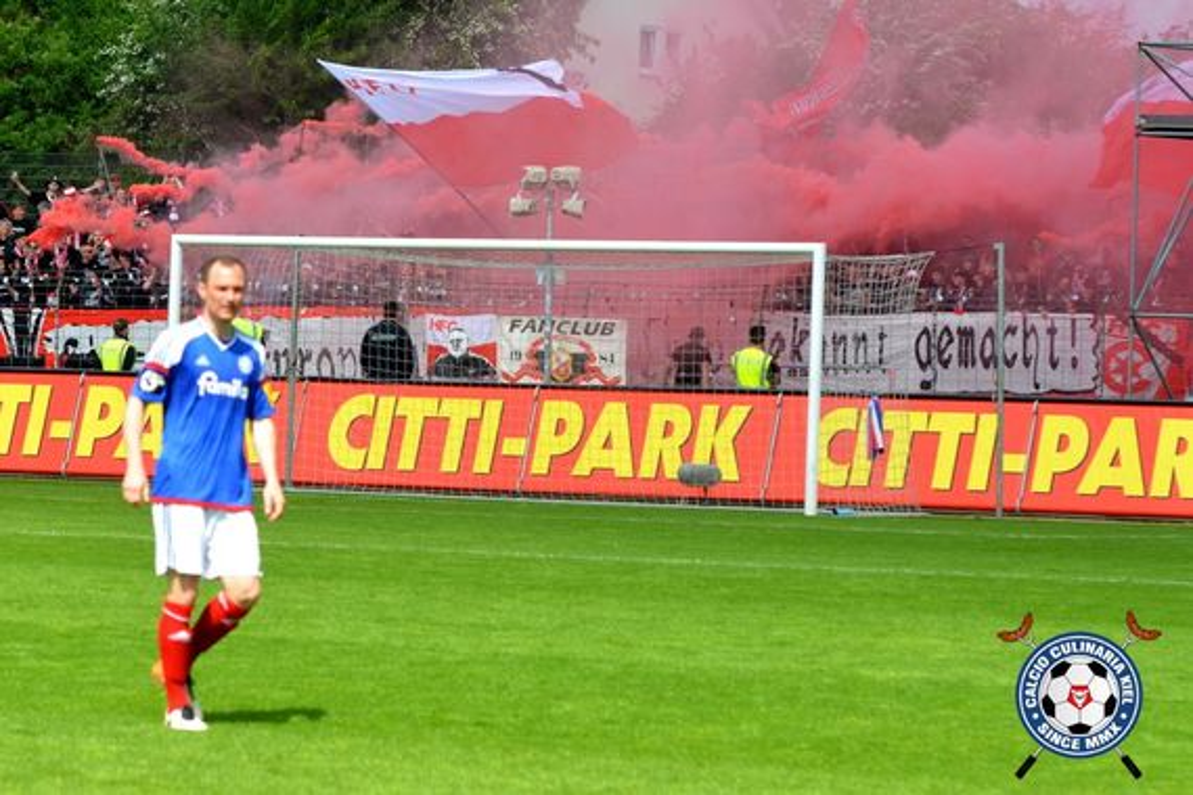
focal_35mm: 150
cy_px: 398
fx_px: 4970
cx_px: 596
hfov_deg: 13.7
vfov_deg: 9.1
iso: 320
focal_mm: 100
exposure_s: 1/1250
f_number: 5.6
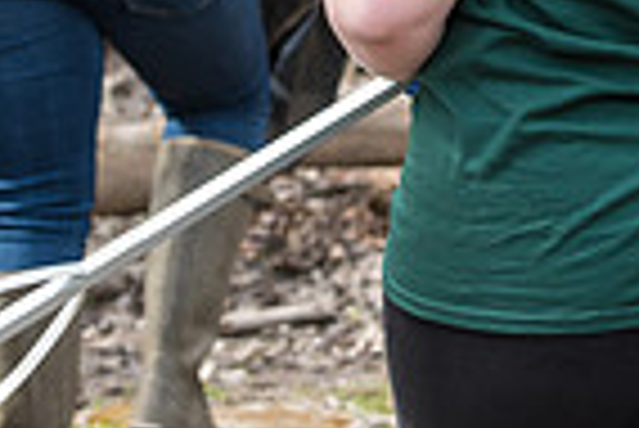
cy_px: -128
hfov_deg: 7.2
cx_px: 464
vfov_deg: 4.8
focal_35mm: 286
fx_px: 5082
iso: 200
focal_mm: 70
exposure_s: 1/200
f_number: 7.1
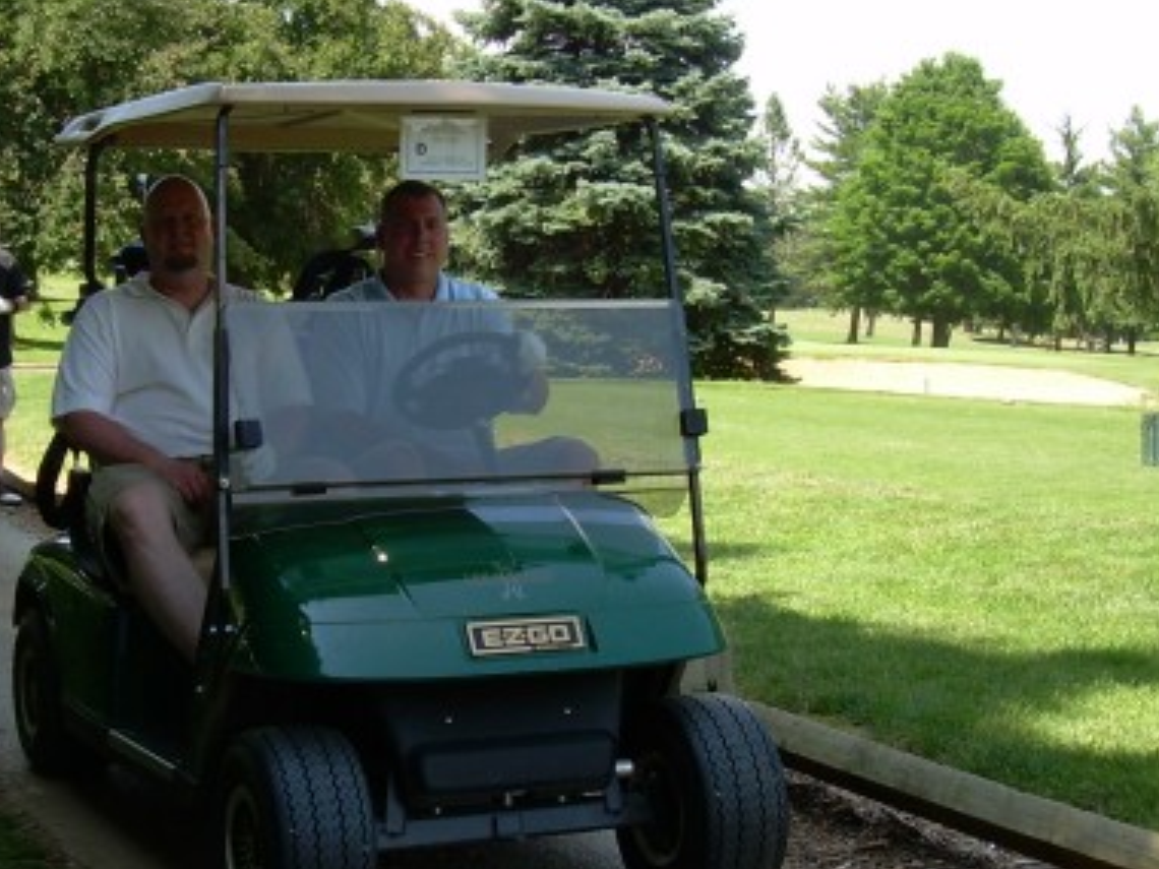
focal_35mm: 64
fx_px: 2143
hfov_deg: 30.1
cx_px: 387
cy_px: 430
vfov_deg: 22.9
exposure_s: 1/136
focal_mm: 6.3
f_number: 4.6
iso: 50
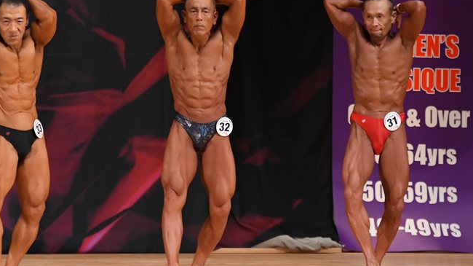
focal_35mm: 356
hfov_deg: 6.1
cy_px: 113
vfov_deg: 3.4
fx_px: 4463
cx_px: 277
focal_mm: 190
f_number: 5.6
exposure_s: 1/400
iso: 4500
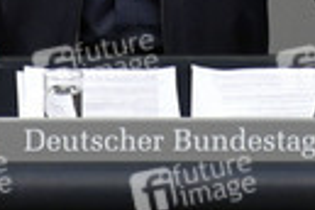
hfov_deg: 1.2
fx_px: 15241
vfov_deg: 0.8
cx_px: 128
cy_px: -120
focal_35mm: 1742
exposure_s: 1/320
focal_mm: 500
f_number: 5.6
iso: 10000
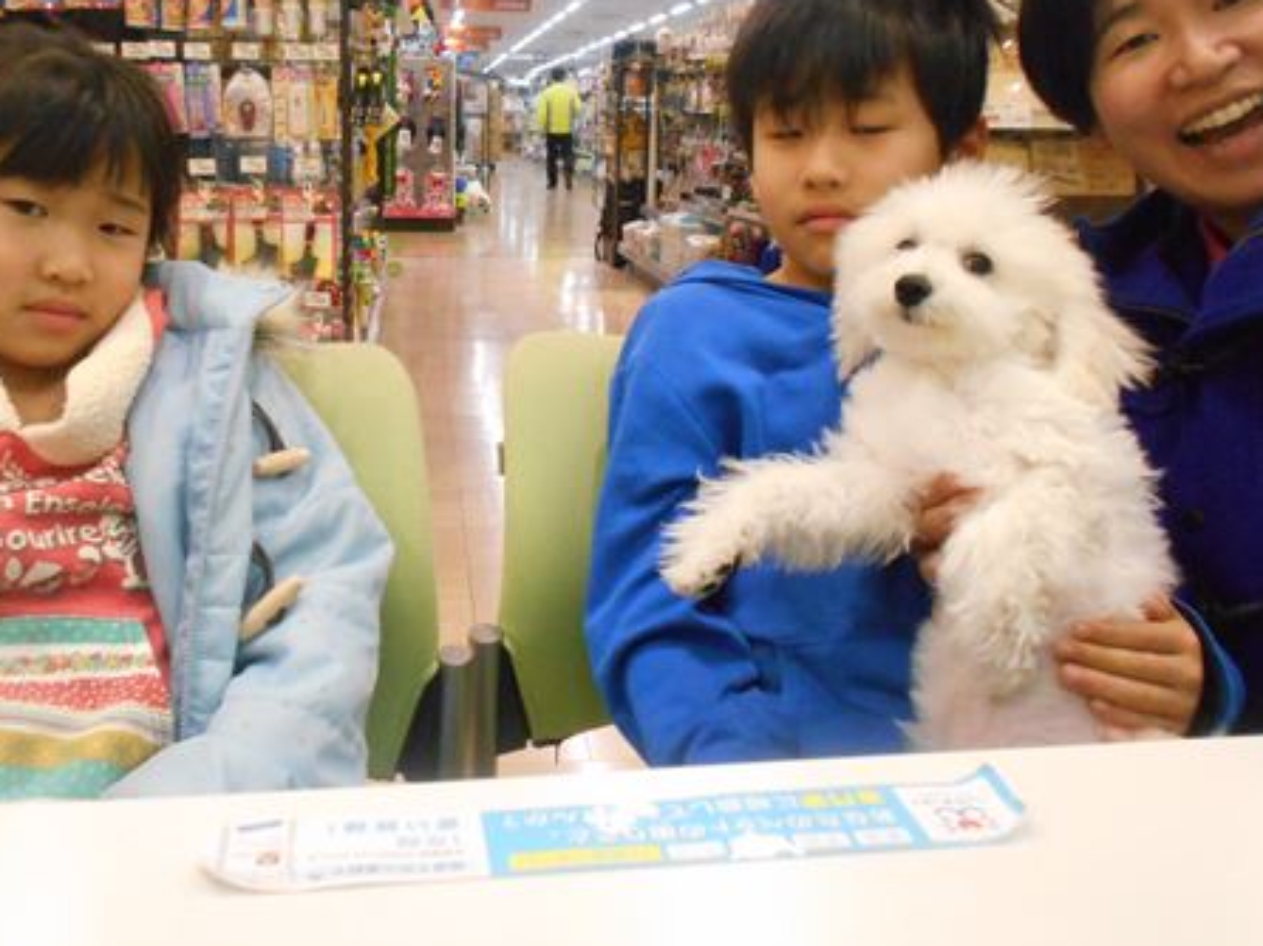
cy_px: 354
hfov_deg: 52.5
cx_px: 558
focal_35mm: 35
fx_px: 1276
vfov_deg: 40.4
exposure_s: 1/100
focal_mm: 4.6
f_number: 3.2
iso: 800
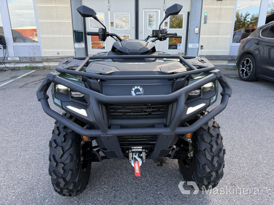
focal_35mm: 24
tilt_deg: -17.7
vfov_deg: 56.8
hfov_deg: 71.6
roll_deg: +0.4
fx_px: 190
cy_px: 102
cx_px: 137
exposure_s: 1/426
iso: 100
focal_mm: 6.76
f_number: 1.78
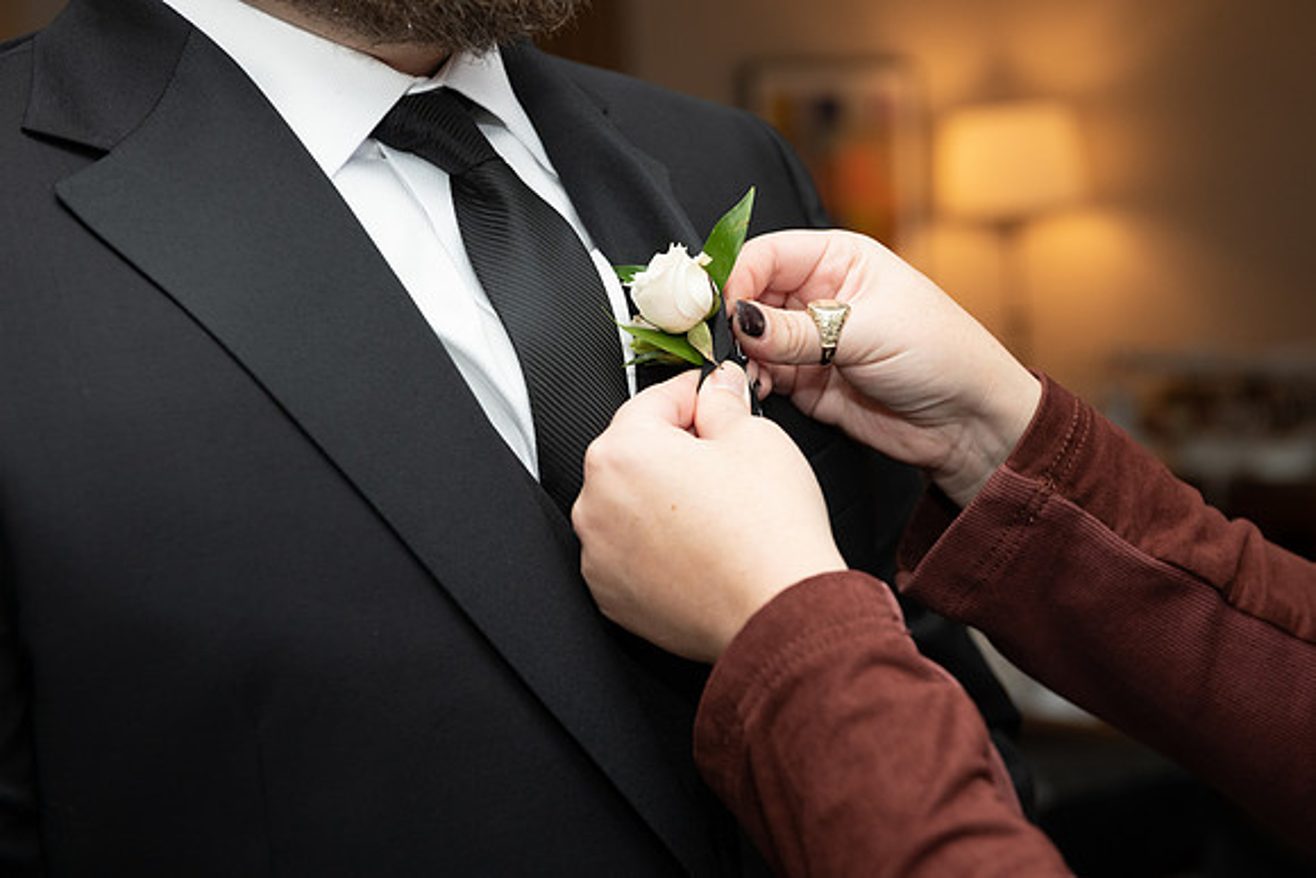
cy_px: 439
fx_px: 2267
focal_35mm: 62
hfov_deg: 32.4
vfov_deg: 21.9
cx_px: 658
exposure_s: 1/200
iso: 800
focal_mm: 62
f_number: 4
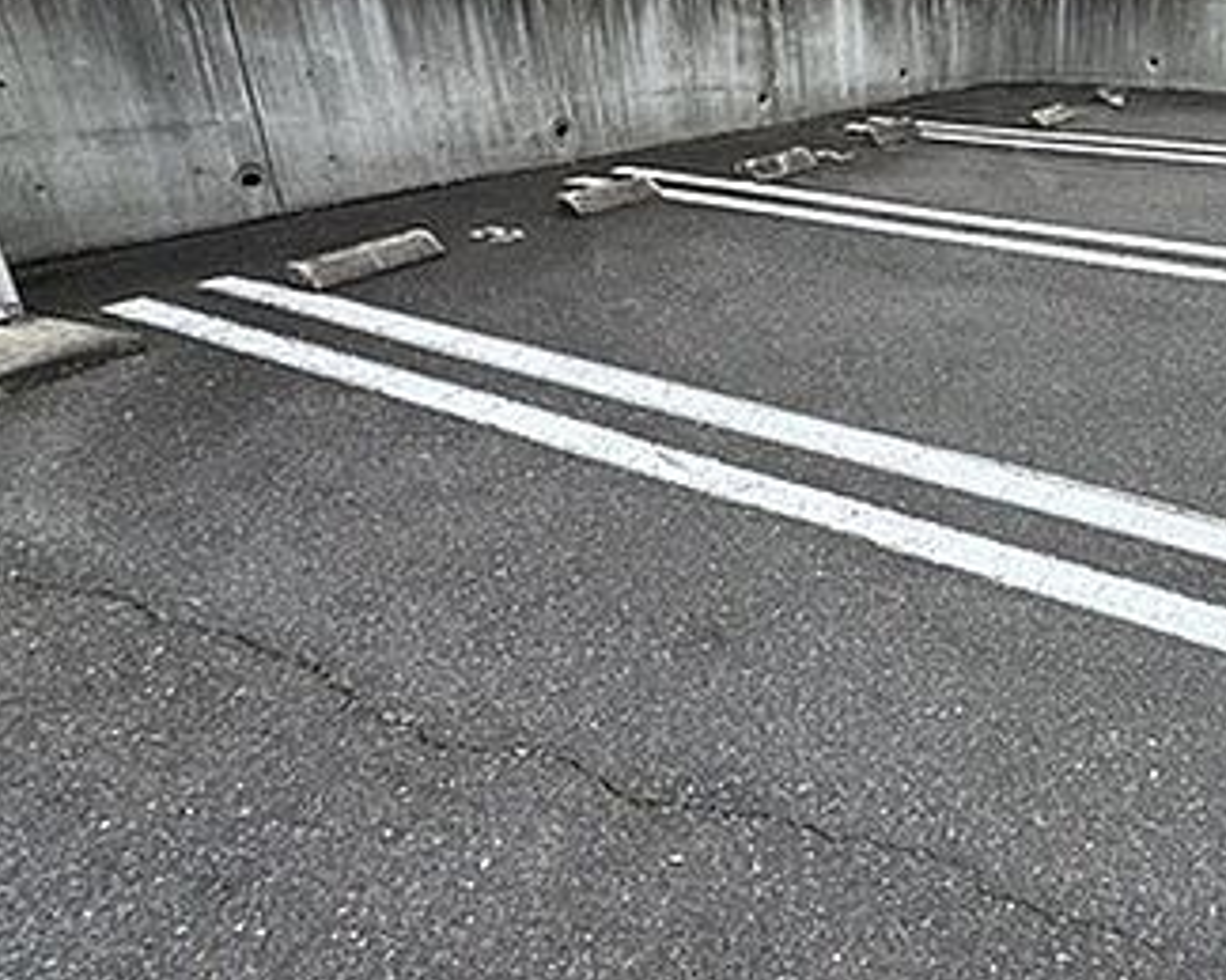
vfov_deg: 52.8
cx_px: 1025
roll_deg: +0.8
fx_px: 979
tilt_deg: -19.5
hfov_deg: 57.9
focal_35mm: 27
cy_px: 394
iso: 40
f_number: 2.2
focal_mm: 2.22
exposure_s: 1/565
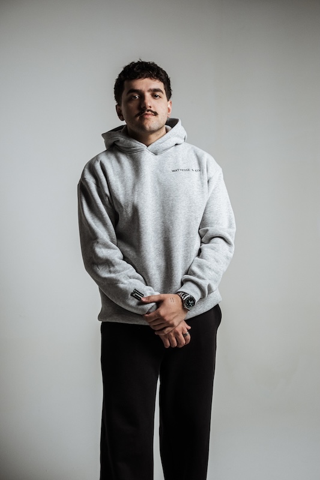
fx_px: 707
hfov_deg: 25.5
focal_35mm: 53
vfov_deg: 37.5
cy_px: 240
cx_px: 160
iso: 1600
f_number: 1.6
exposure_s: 1/250
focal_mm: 35
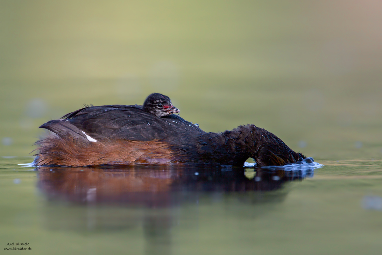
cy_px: 128
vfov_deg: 1.6
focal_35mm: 850
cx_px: 191
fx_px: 9019
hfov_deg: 2.4
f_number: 8
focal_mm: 850
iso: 1250
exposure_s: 1/640
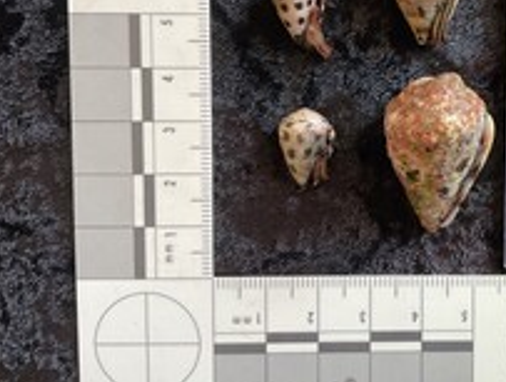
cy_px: 111
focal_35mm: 50
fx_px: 732
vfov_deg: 28.9
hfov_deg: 36.7
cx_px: 414
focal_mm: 3
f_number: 1.8
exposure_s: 1/100
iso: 64
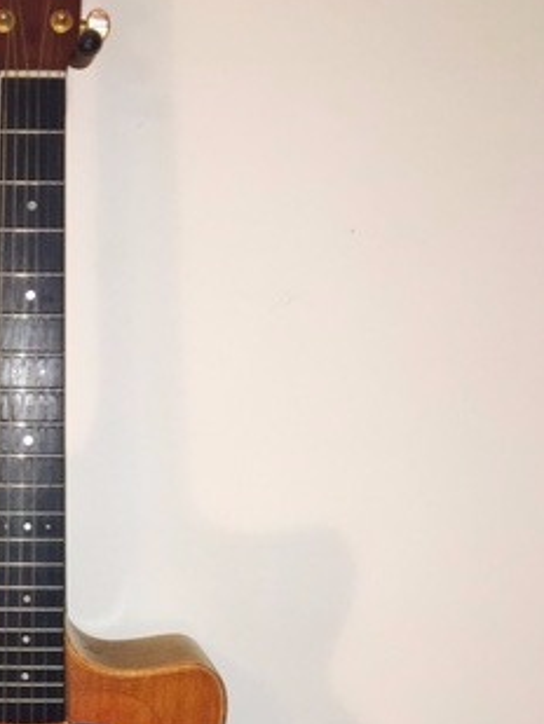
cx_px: 9
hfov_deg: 23.5
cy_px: 530
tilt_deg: -11.1
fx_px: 1256
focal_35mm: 60
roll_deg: -1.6
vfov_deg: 31.7
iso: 64
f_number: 2.2
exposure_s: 1/30
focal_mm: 4.15
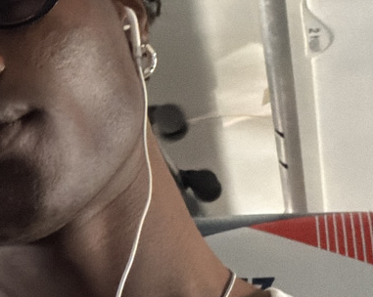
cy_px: 103
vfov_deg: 13.0
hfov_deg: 15.5
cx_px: -114
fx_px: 1301
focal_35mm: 118
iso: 400
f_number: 1.9
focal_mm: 2.71
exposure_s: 1/30
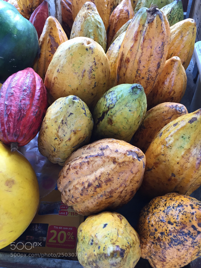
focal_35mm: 29
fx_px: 225
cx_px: 100
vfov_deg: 61.7
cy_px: 134
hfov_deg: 48.2
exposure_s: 1/30
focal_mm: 4.15
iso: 40
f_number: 2.2
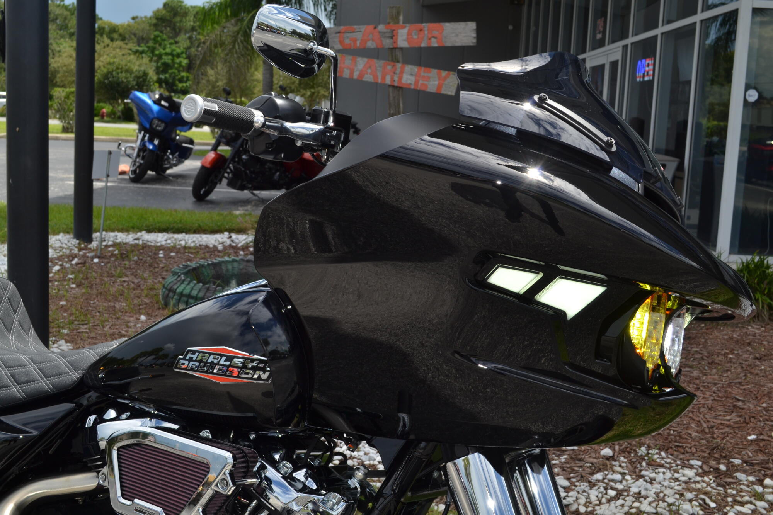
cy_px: 258
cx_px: 386
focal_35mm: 48
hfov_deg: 41.1
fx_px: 1031
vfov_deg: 28.1
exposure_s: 1/200
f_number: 10
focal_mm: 32
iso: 100
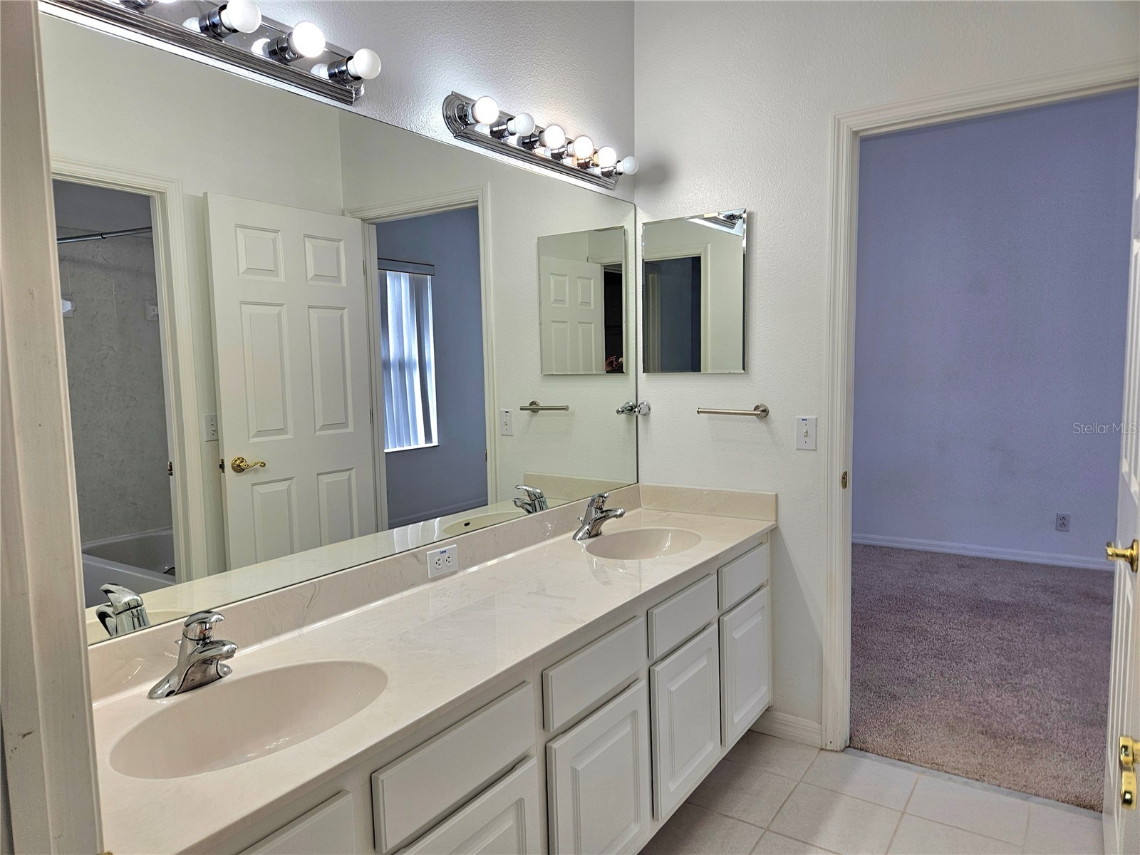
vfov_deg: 58.9
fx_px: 757
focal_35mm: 23
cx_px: 570
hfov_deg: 73.9
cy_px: 428
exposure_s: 1/120
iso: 32
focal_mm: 5.4
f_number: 1.8
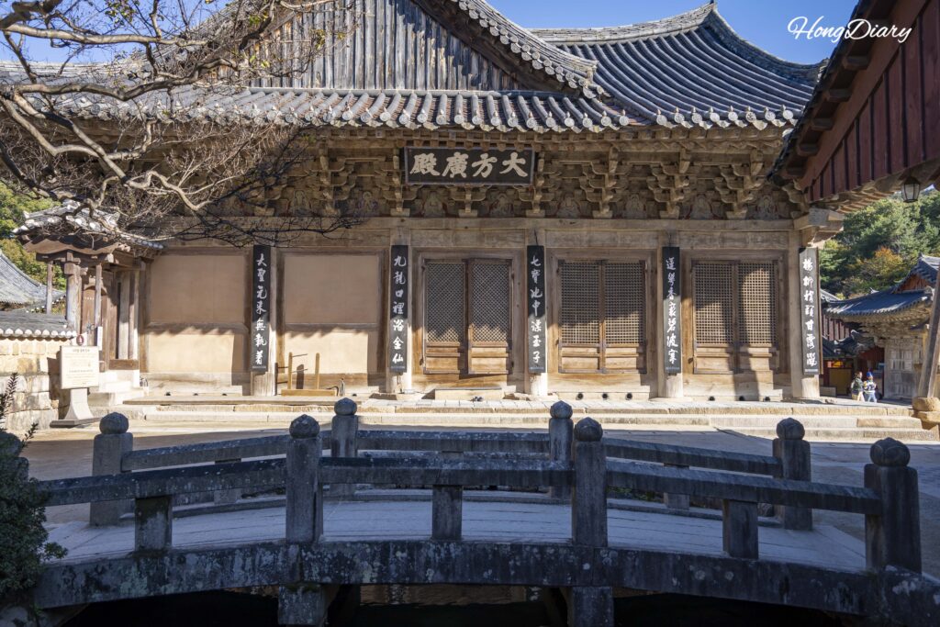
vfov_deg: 46.4
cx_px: 470
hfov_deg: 65.5
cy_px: 314
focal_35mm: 28
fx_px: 731
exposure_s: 1/250
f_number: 5
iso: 100
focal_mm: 28
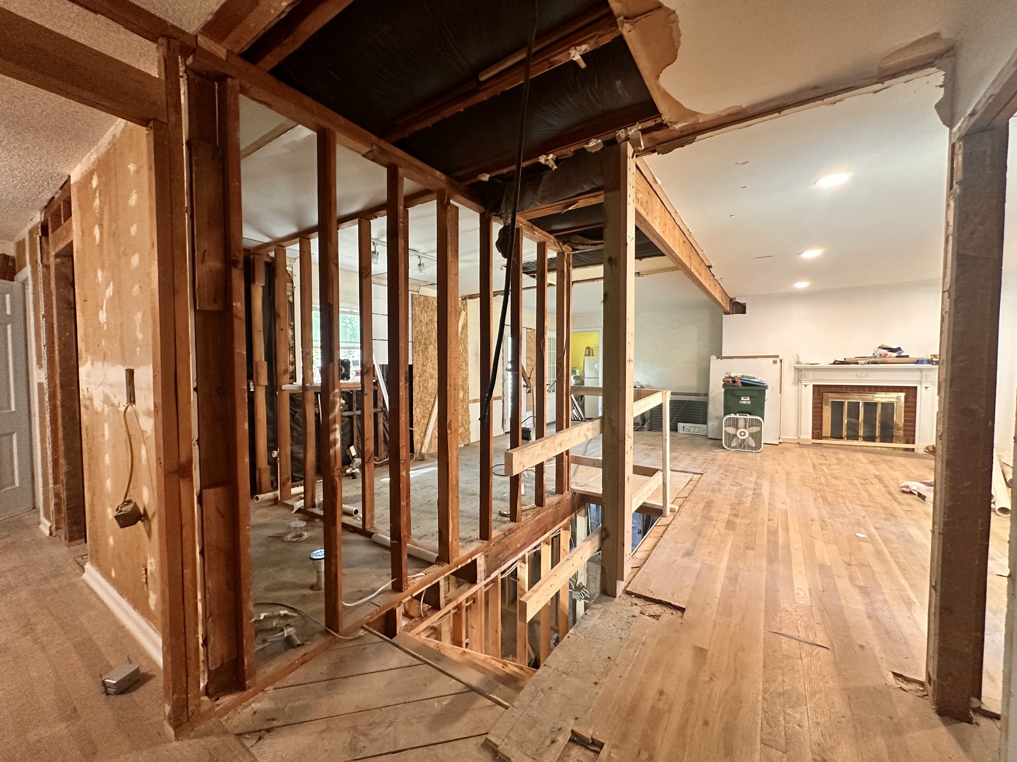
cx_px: 508
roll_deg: +0.1
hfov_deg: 102.1
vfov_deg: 85.7
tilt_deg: -1.5
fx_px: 411
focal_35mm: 14
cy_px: 381
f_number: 2.2
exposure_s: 1/60
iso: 500
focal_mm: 2.22
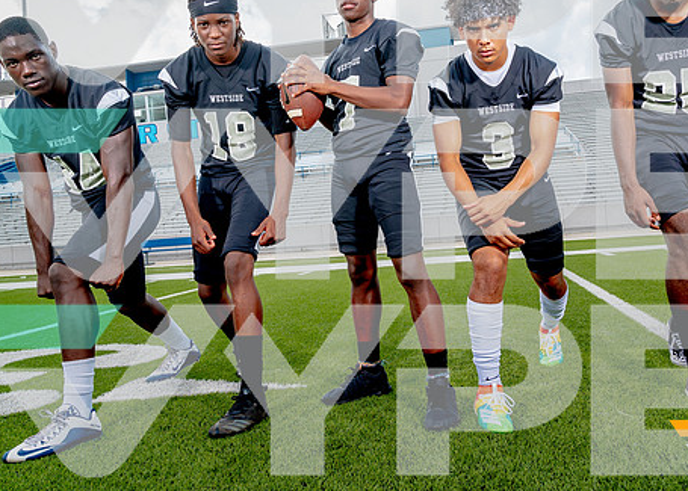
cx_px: 367
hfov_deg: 57.6
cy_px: 195
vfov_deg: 42.7
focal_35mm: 32
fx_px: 625
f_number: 8
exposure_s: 1/125
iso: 100
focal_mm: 24
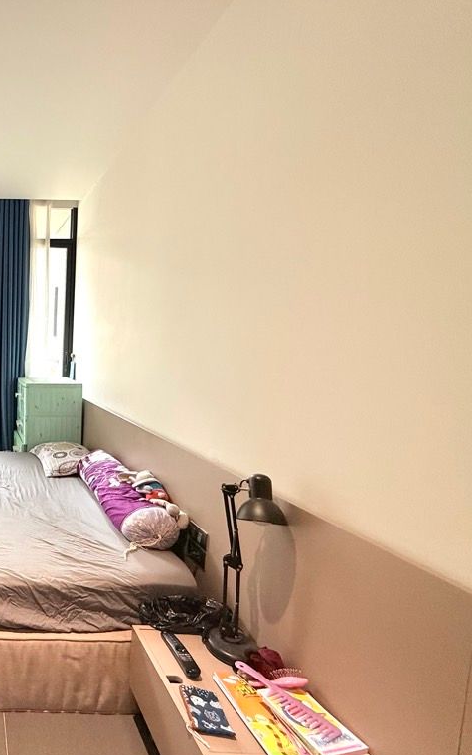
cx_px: -29
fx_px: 412
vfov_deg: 85.1
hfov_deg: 46.6
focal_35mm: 20
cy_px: 379
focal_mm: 2.22
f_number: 2.2
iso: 80
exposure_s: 1/99
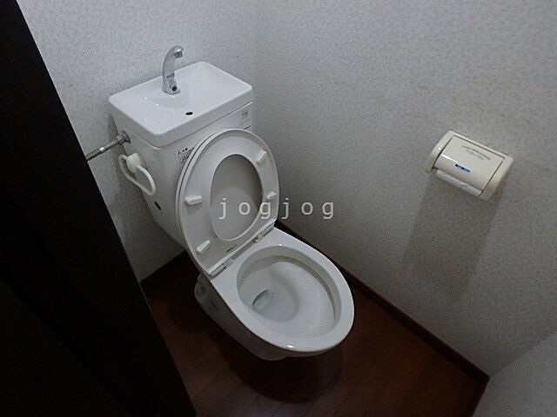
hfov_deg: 79.0
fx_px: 338
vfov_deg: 63.4
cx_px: 278
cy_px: 208
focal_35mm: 21
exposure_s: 1/13
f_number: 3.5
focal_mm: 3.7
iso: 800
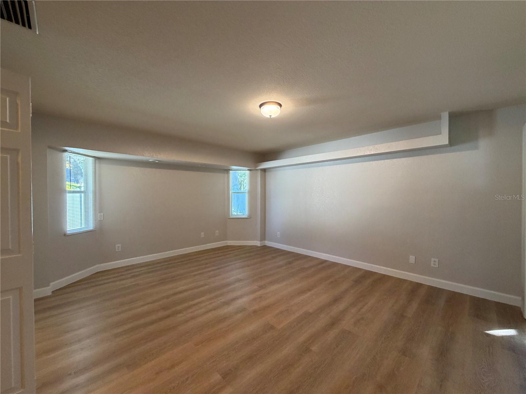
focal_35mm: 14
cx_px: 263
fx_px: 213
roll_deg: +0.9
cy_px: 197
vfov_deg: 85.7
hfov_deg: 102.1
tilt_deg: -0.9
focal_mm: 2.22
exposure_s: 1/60
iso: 200
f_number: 2.2
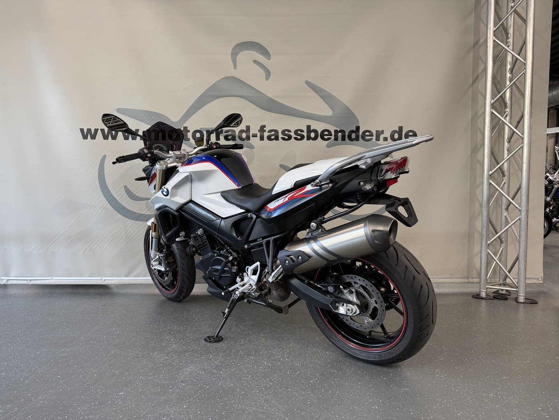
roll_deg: -0.2
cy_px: 210
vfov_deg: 56.8
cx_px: 280
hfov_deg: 71.6
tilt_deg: -2.8
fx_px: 388
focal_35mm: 24
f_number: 1.78
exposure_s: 1/100
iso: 125
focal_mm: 6.76
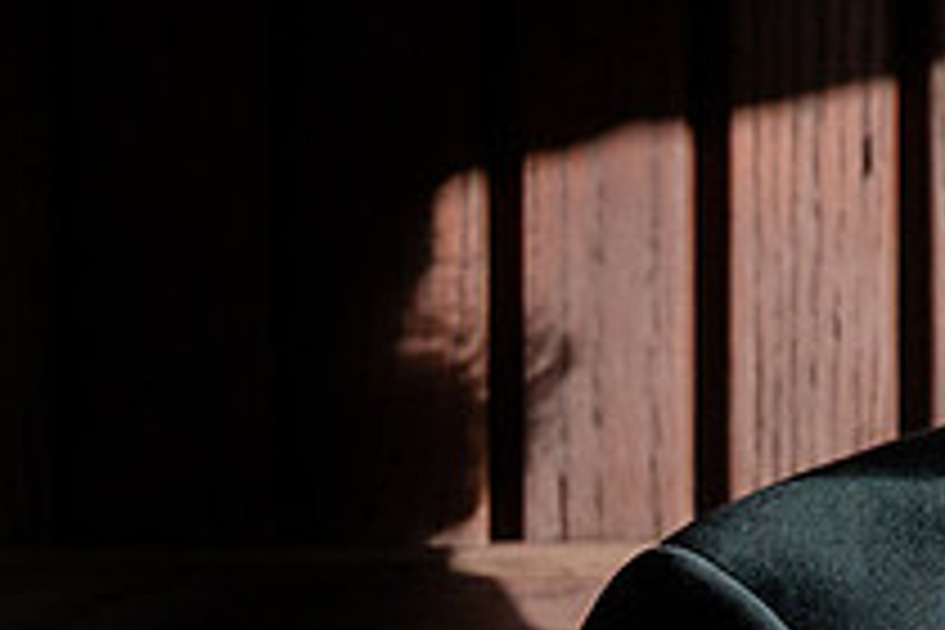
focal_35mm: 406
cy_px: 518
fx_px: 10657
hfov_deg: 5.1
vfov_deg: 3.4
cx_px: 590
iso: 1600
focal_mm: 75
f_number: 2.8
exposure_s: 1/8000
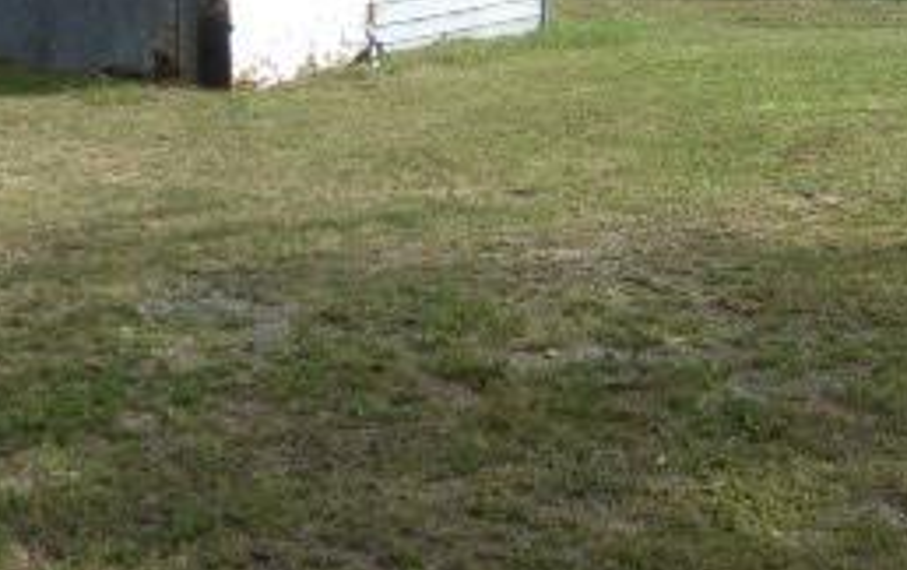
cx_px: 591
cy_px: -91
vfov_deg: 19.6
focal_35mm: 63
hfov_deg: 32.2
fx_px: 1559
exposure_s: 1/500
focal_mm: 4.3
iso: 100
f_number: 3.3
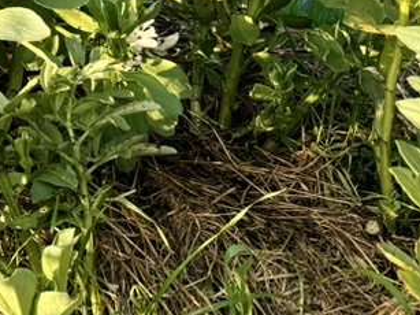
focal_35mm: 80
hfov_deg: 20.5
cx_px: -228
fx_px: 970
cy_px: -145
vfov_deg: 16.8
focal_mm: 6.76
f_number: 1.78
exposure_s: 1/390
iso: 80
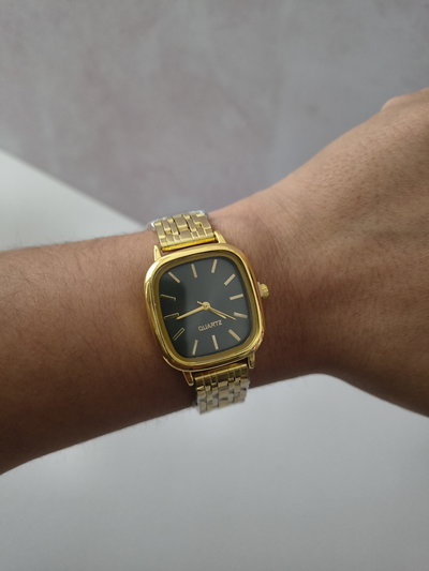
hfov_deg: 56.8
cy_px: 286
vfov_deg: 71.6
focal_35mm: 24
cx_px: 214
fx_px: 396
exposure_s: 1/50
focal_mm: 5.56
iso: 994
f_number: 1.8
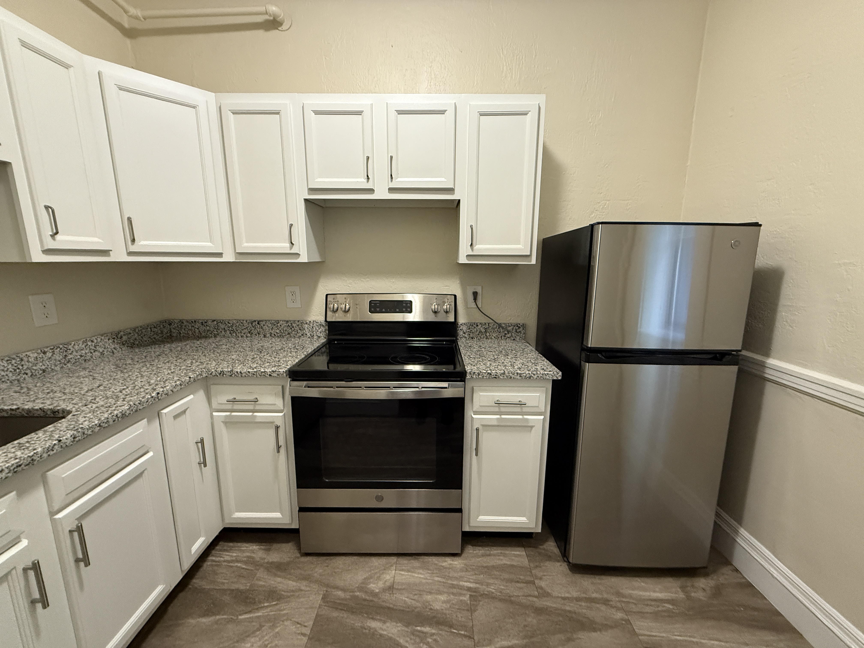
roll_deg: -1.1
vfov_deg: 85.7
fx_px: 349
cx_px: 432
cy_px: 324
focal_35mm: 14
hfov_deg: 102.1
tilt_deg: -10.0
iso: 640
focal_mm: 2.22
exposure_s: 1/60
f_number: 2.2
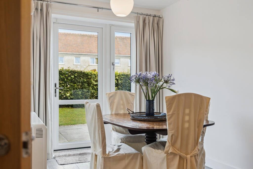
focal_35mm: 36
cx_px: 126
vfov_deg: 36.9
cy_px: 84
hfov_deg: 53.1
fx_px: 253
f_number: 2.8
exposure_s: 1/200
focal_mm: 24
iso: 320
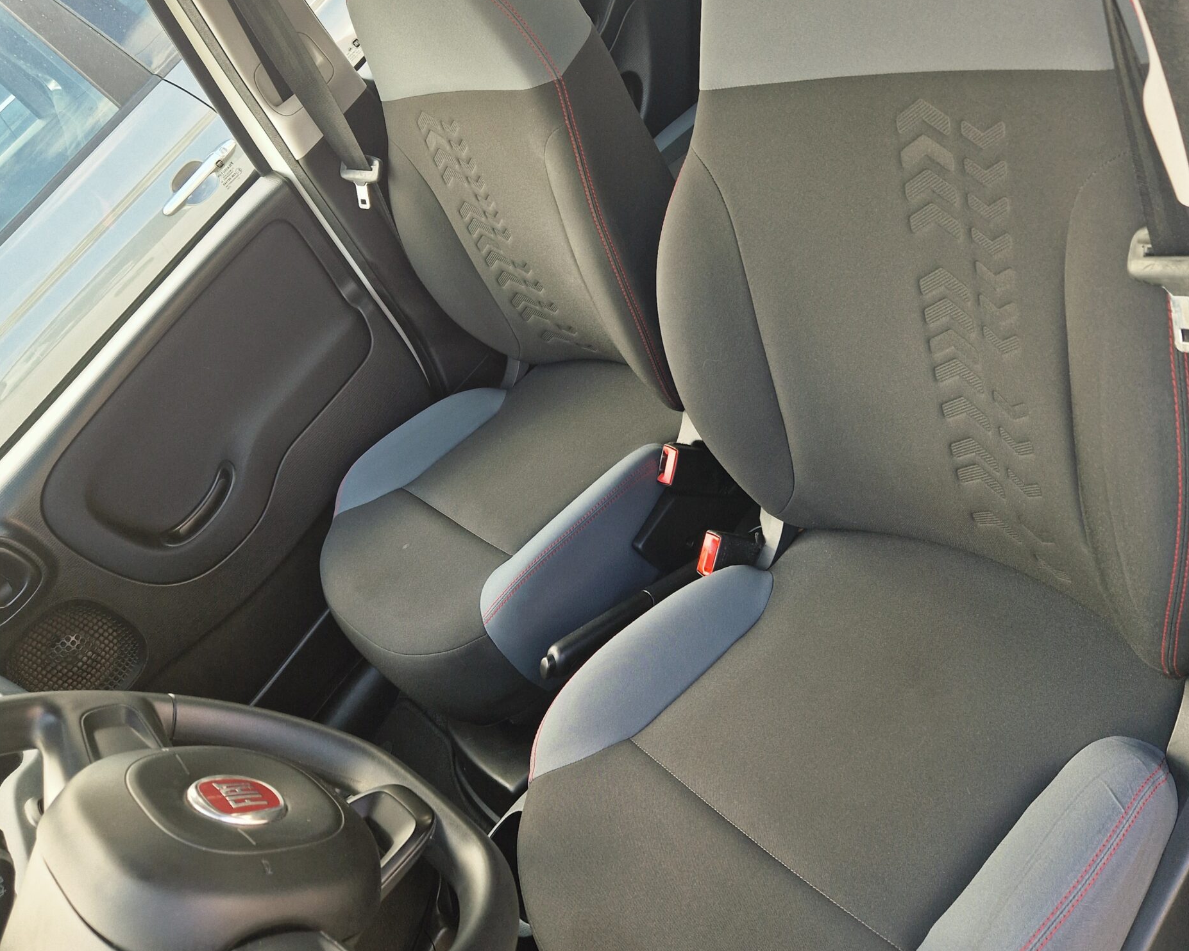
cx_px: 614
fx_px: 1091
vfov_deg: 46.7
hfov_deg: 57.2
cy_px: 361
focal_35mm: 31
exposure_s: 1/180
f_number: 1.8
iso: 64
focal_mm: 5.4
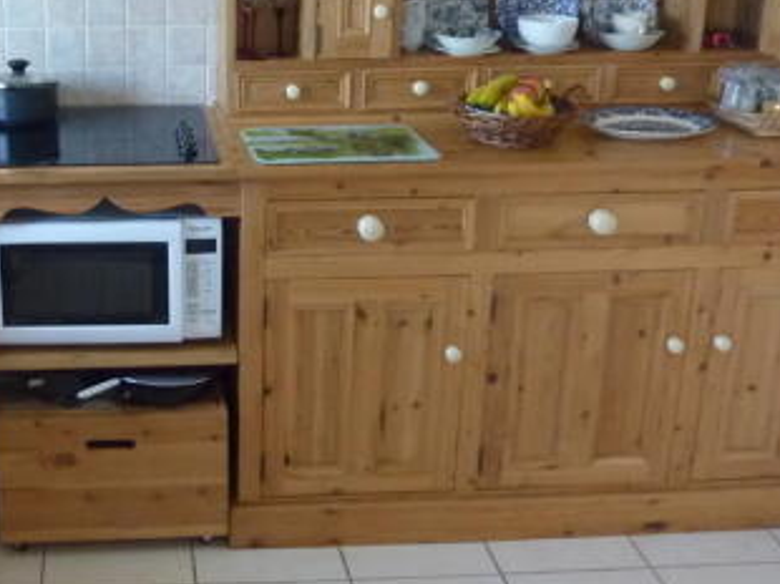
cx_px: 145
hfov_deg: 38.8
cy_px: 155
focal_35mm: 47
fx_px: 1058
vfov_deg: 30.4
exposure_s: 1/25
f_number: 3.3
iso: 400
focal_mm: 4.1
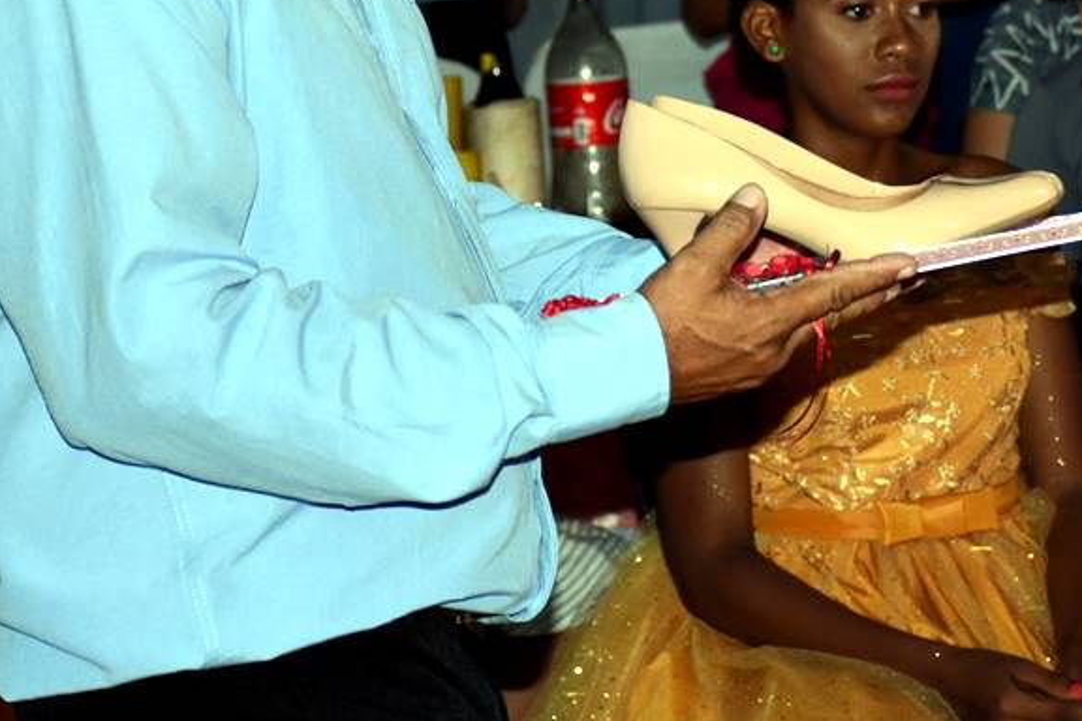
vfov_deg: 7.8
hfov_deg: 11.7
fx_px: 5259
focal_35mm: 175
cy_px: -13
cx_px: 672
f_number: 4.8
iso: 1000
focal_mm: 56
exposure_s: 1/100
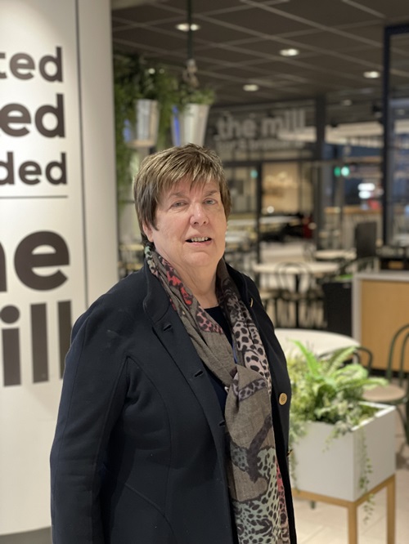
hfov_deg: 28.1
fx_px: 819
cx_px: 204
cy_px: 272
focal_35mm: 52
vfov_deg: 36.8
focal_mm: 6
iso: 250
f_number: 2
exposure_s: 1/33
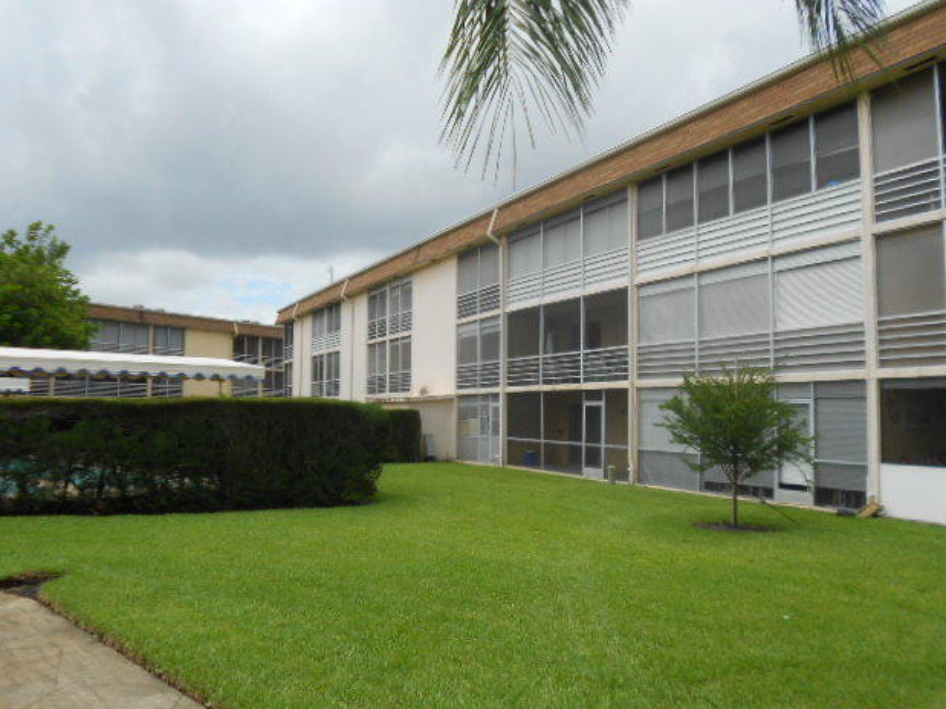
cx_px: 480
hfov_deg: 60.0
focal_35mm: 30
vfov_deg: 46.8
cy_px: 365
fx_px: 820
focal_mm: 5.1
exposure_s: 1/1000
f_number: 3.4
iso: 80
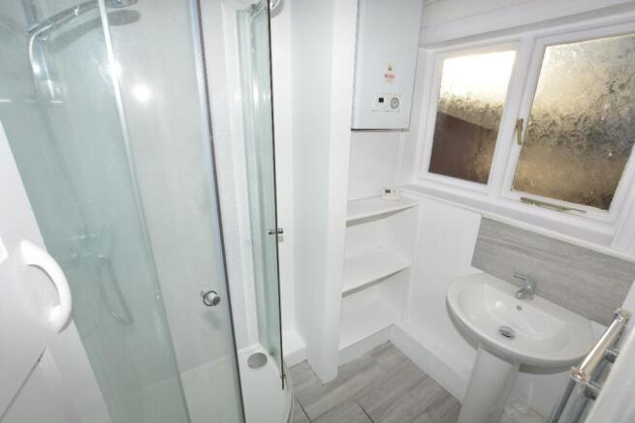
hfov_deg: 100.4
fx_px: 265
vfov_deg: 77.4
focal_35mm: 15
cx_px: 318
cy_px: 212
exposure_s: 1/200
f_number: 9
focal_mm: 10
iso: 100
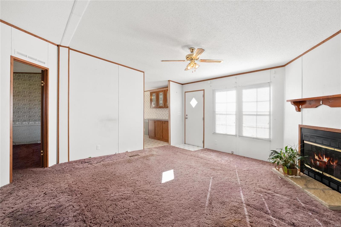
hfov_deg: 96.7
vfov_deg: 73.7
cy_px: 114
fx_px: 152
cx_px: 170
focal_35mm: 16
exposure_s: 1/20
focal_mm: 8
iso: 500
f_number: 9
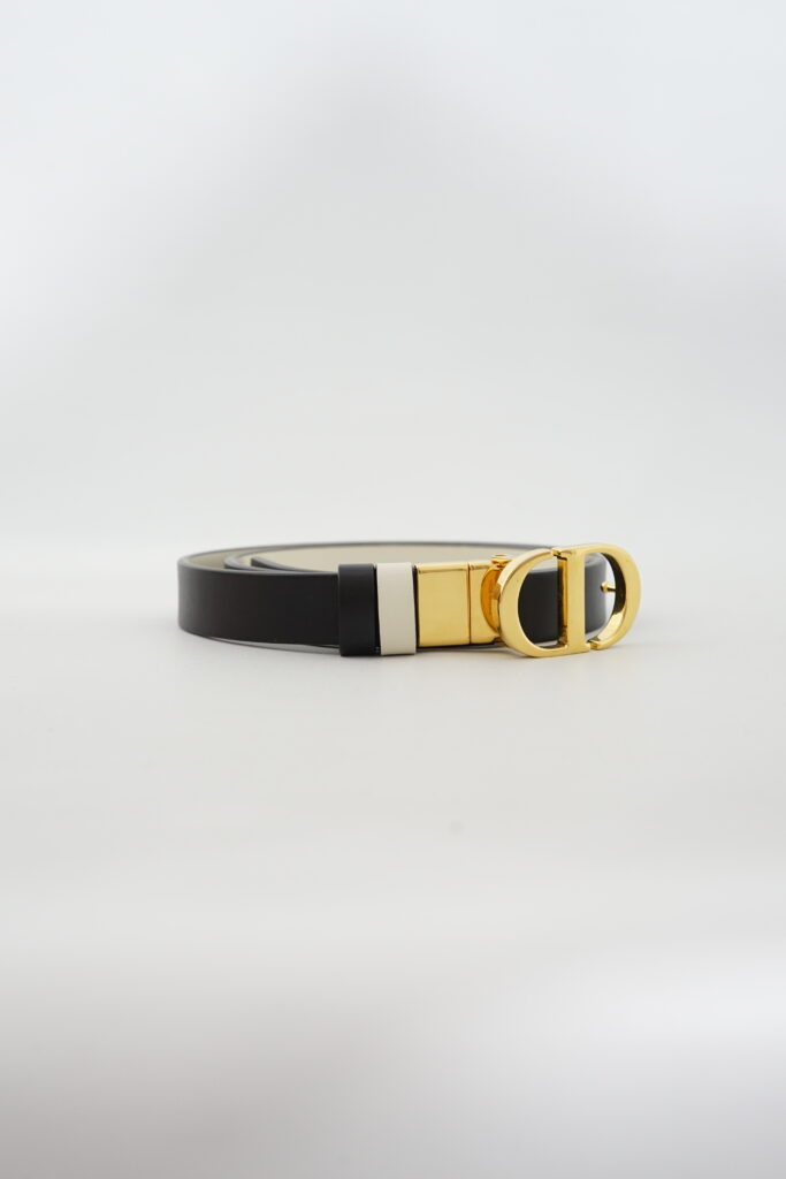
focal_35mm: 50
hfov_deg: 27.0
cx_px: 393
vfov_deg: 39.6
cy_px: 590
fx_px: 1637
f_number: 6.3
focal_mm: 50
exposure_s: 1/20
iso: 640
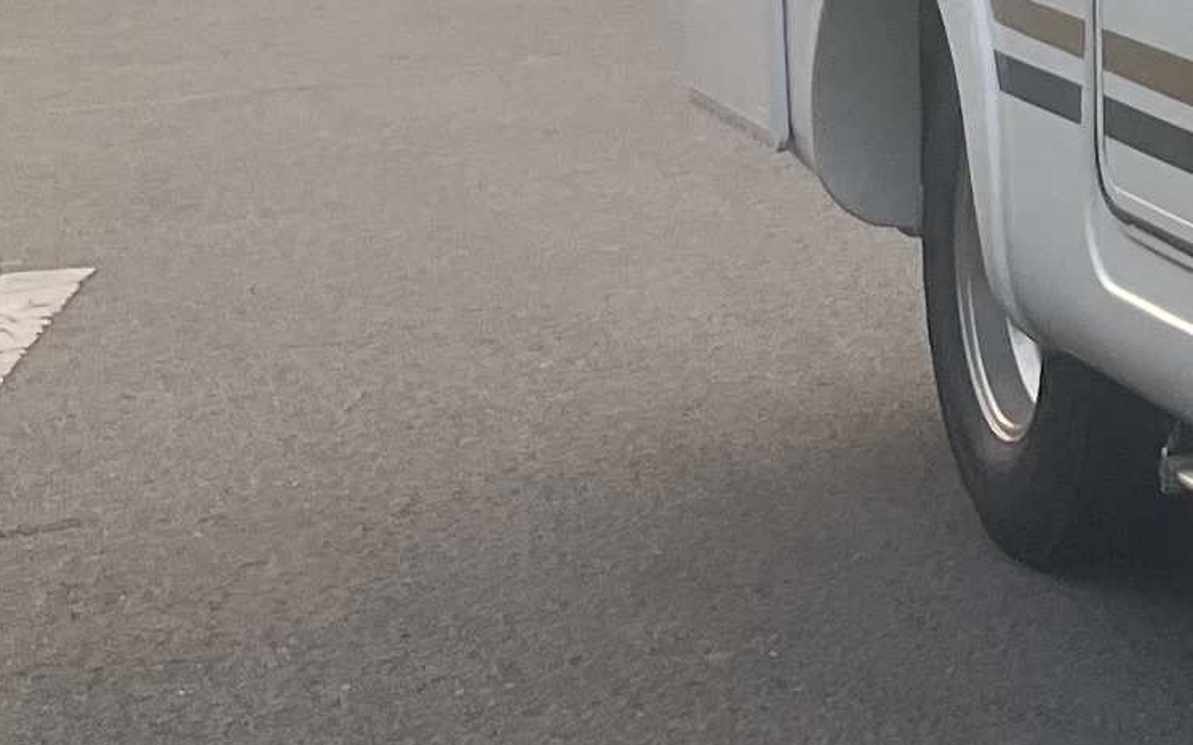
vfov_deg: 8.4
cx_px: 2805
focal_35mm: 149
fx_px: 4844
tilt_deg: -0.9
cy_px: -665
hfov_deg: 11.7
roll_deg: +1.1
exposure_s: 1/445
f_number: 1.6
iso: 50
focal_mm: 5.1
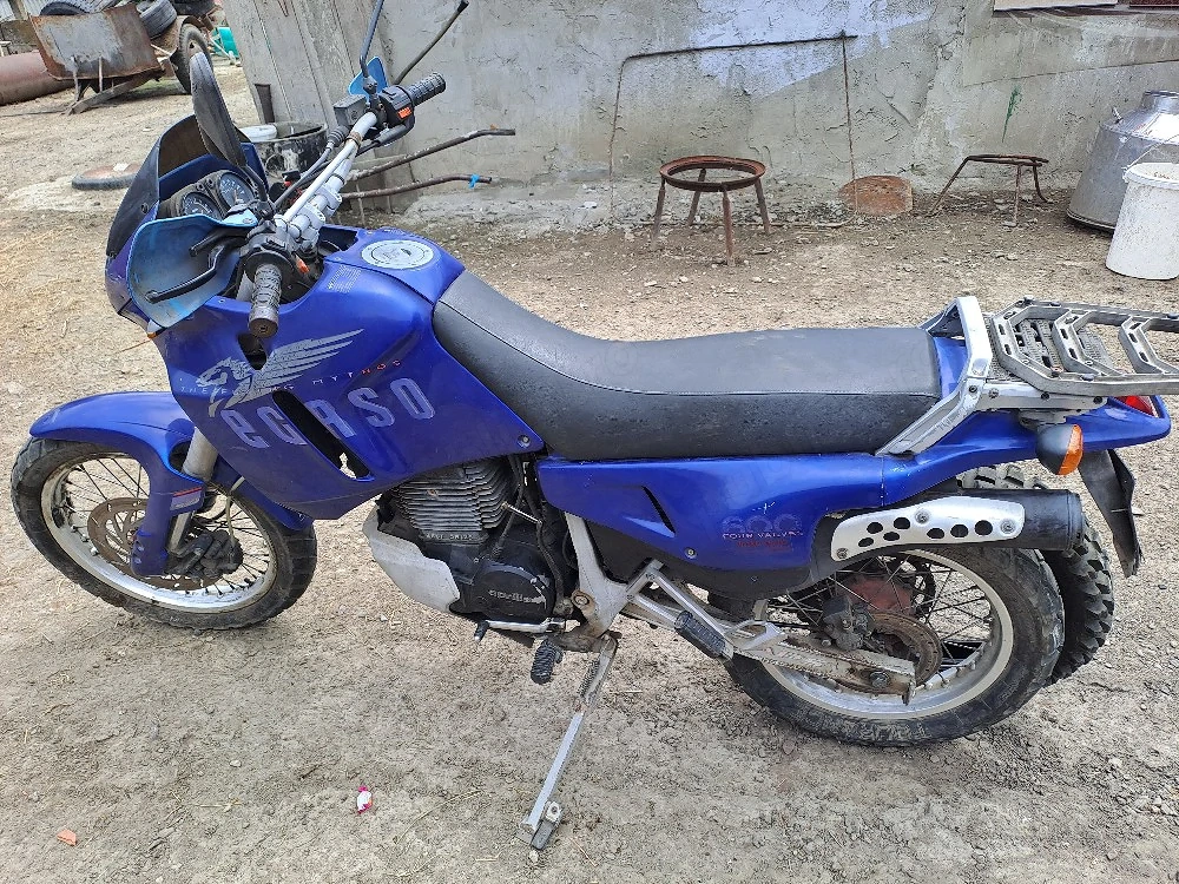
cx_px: 590
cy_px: 442
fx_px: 851
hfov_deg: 69.4
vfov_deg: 54.9
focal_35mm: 25
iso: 32
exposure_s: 1/500
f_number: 1.8
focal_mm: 4.65
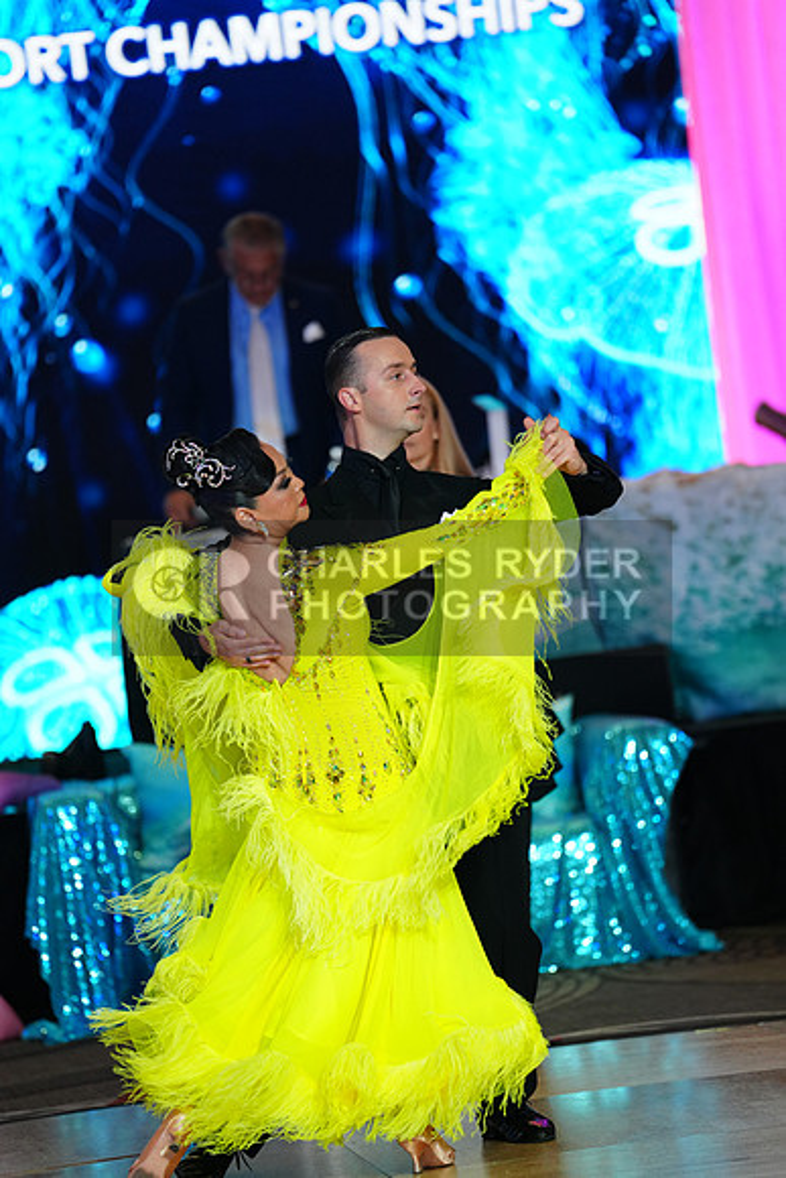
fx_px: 6546
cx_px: 393
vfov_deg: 10.3
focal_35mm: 200
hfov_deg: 6.9
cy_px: 589
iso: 1600
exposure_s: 1/500
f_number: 2.8
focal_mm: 200
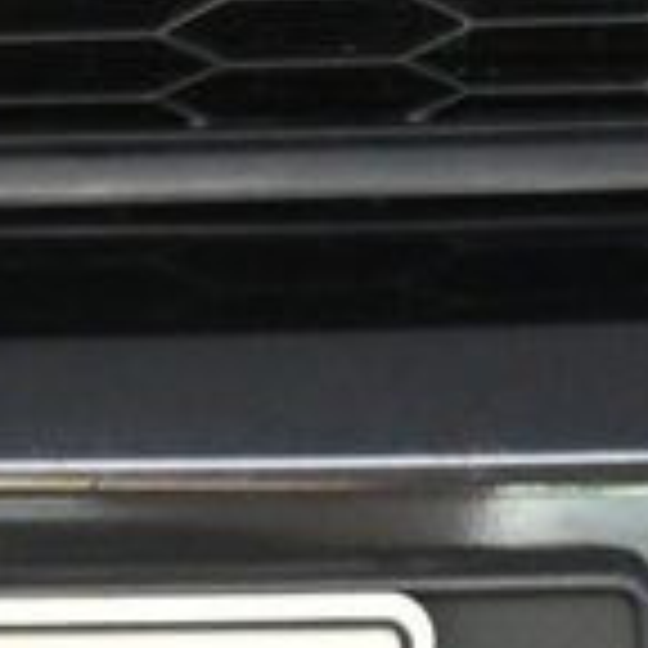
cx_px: -500
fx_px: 11564
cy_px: 14
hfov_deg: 3.2
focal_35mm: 546
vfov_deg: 3.2
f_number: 5.6
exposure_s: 1/60
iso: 2500
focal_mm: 38
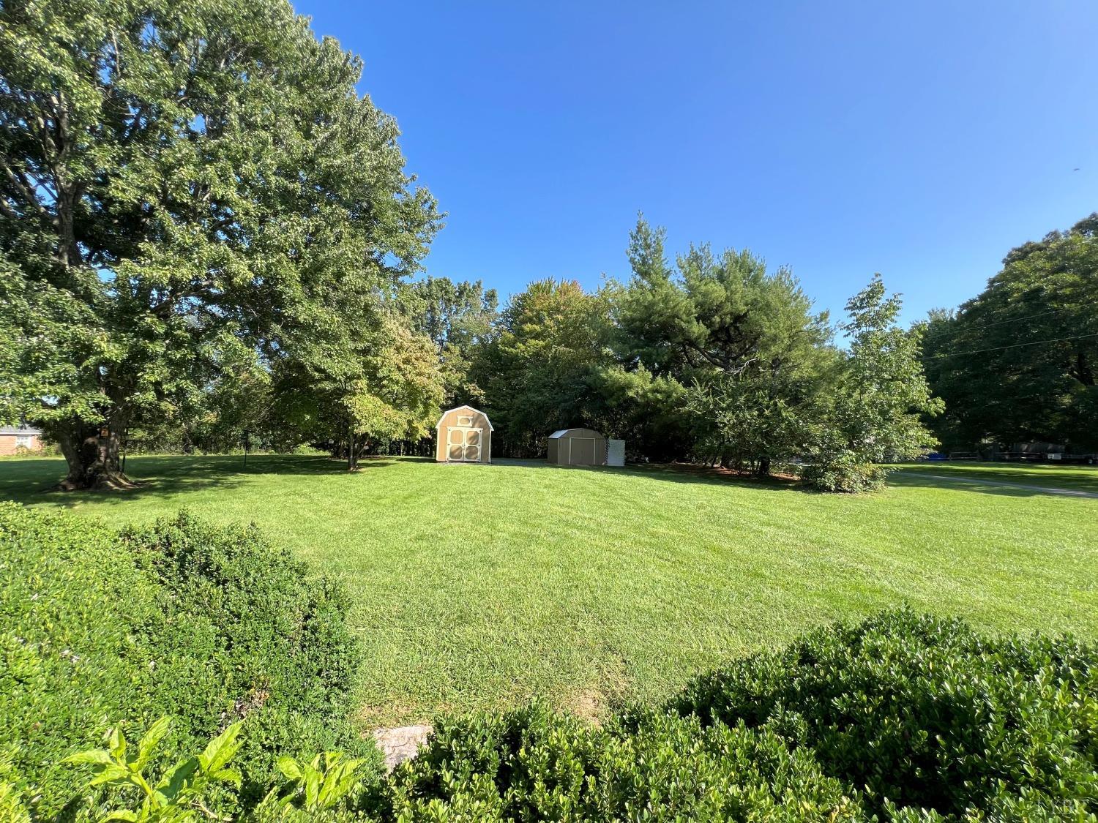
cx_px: 549
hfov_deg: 106.2
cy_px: 412
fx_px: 412
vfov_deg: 89.9
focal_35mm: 13
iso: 32
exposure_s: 1/579
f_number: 1.8
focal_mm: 1.57
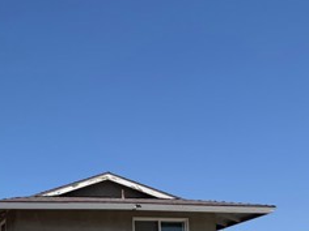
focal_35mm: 65
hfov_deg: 25.4
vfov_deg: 20.9
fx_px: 580
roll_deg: -0.1
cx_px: -100
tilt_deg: +6.6
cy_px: 283
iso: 80
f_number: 1.78
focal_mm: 6.76
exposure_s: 1/5714
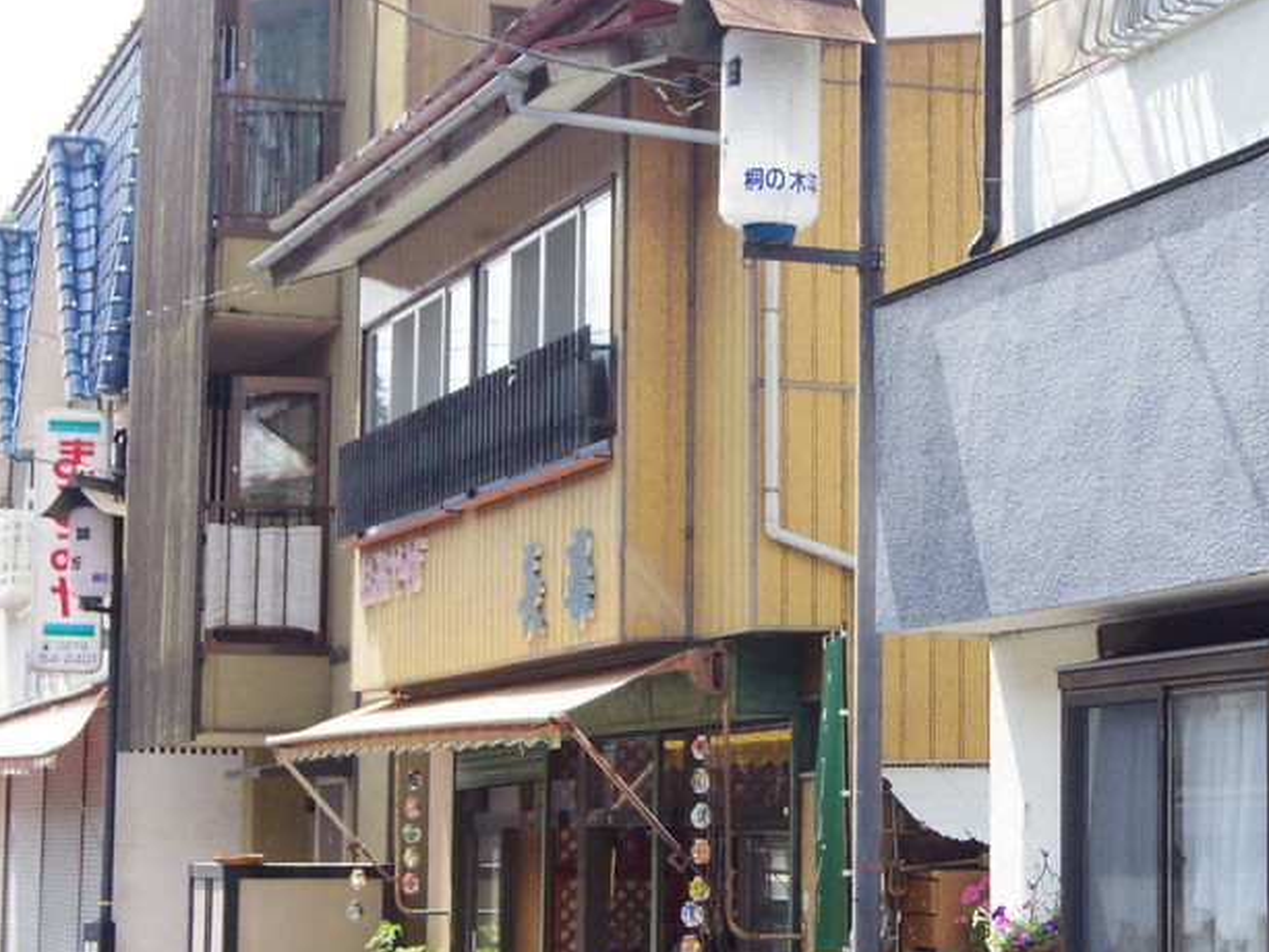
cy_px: 414
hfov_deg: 21.2
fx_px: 3373
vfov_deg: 16.1
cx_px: 843
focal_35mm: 92
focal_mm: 8.5
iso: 250
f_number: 3.2
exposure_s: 1/1000
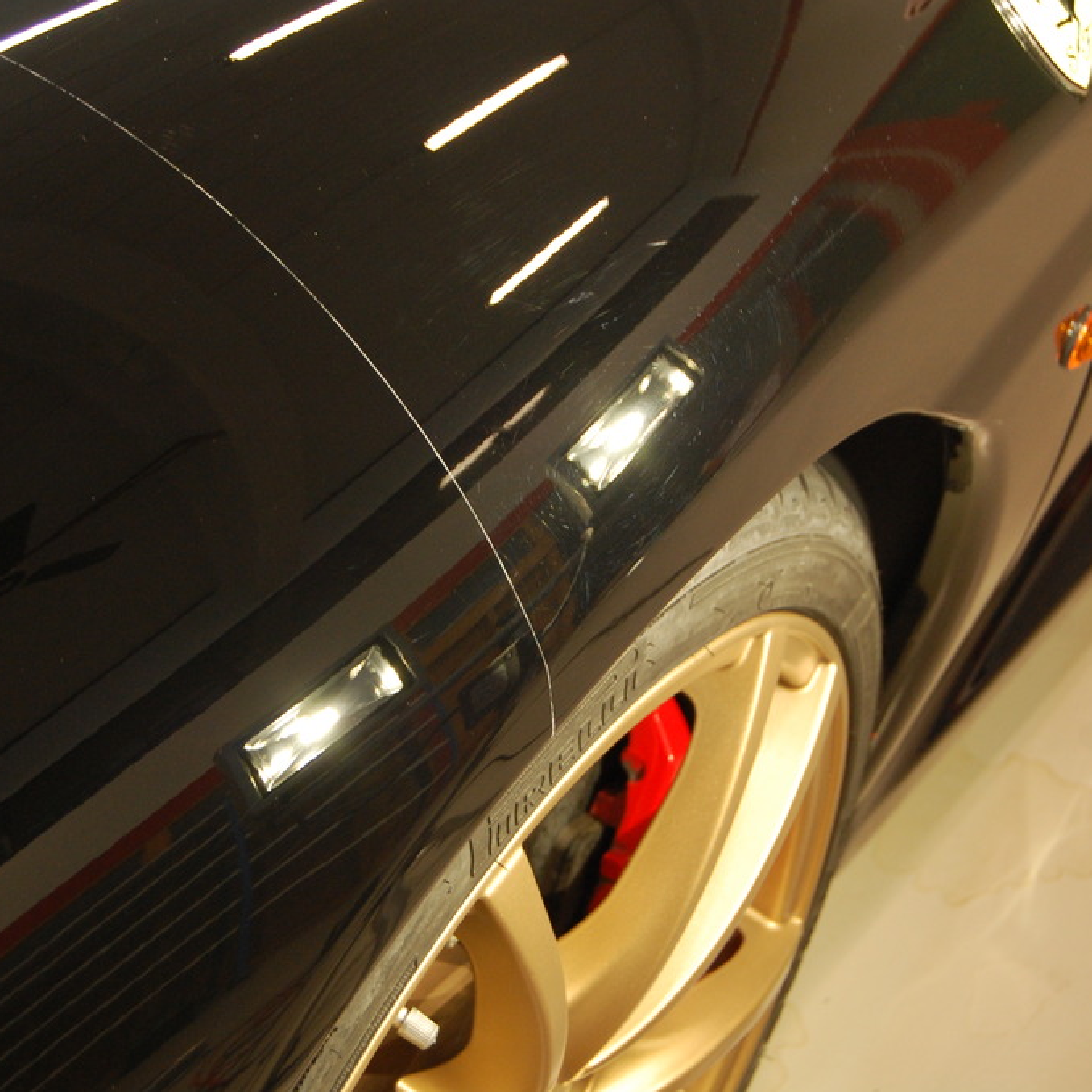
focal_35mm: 77
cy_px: 547
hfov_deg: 22.5
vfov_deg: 22.5
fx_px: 2748
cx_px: 470
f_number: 5
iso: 800
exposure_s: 1/25
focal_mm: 40
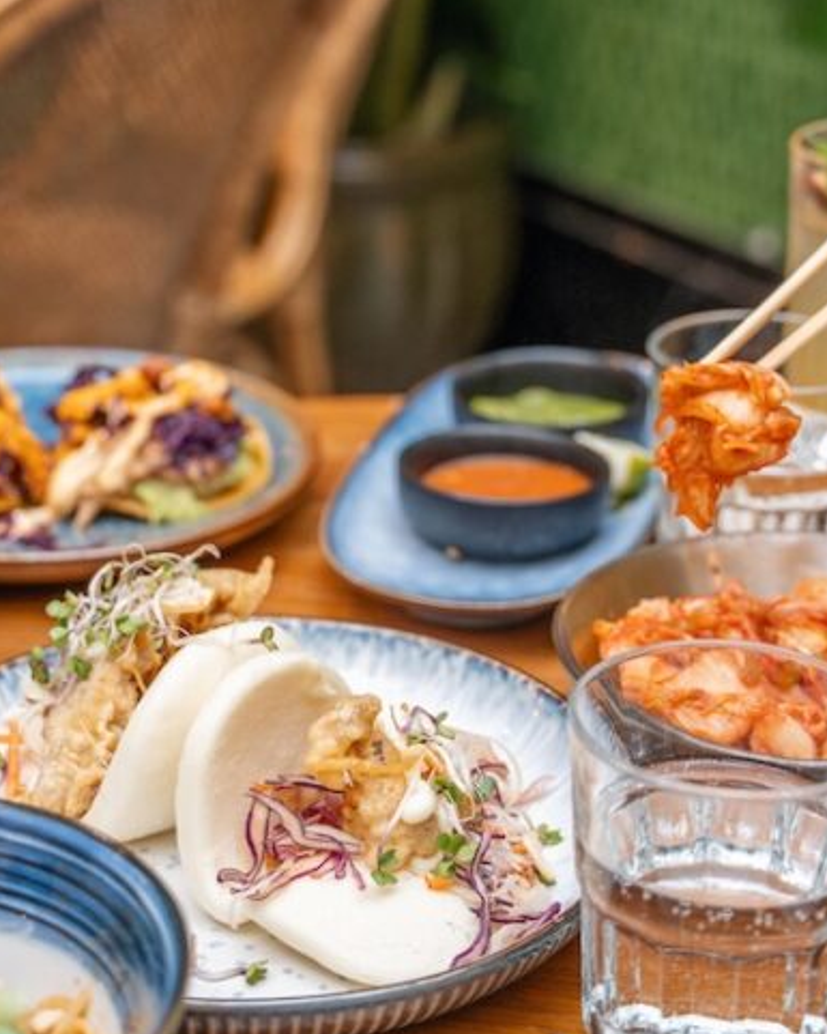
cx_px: 374
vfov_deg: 24.0
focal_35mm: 79
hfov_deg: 19.5
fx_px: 2406
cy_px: 258
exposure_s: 1/40
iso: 320
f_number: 2.8
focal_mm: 36.3
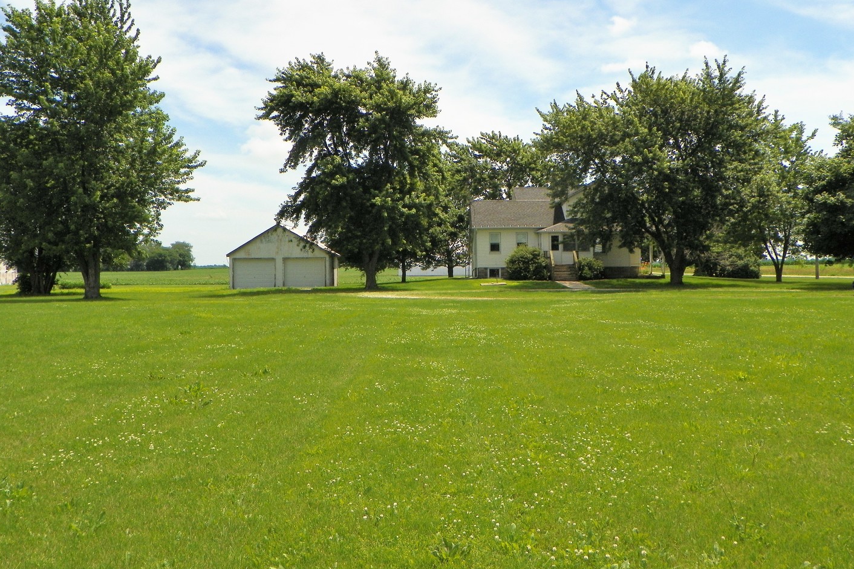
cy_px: 249
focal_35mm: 35
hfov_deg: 54.4
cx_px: 421
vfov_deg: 37.8
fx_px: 830
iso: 64
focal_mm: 5.9
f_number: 5.6
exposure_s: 1/500
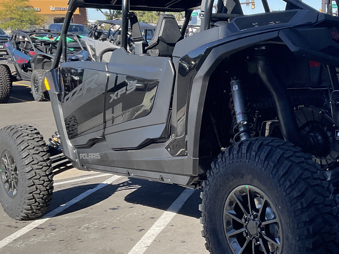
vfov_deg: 25.7
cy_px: 134
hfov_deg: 32.7
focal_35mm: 57
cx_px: 280
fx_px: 558
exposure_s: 1/883
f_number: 1.8
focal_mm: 3
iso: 16
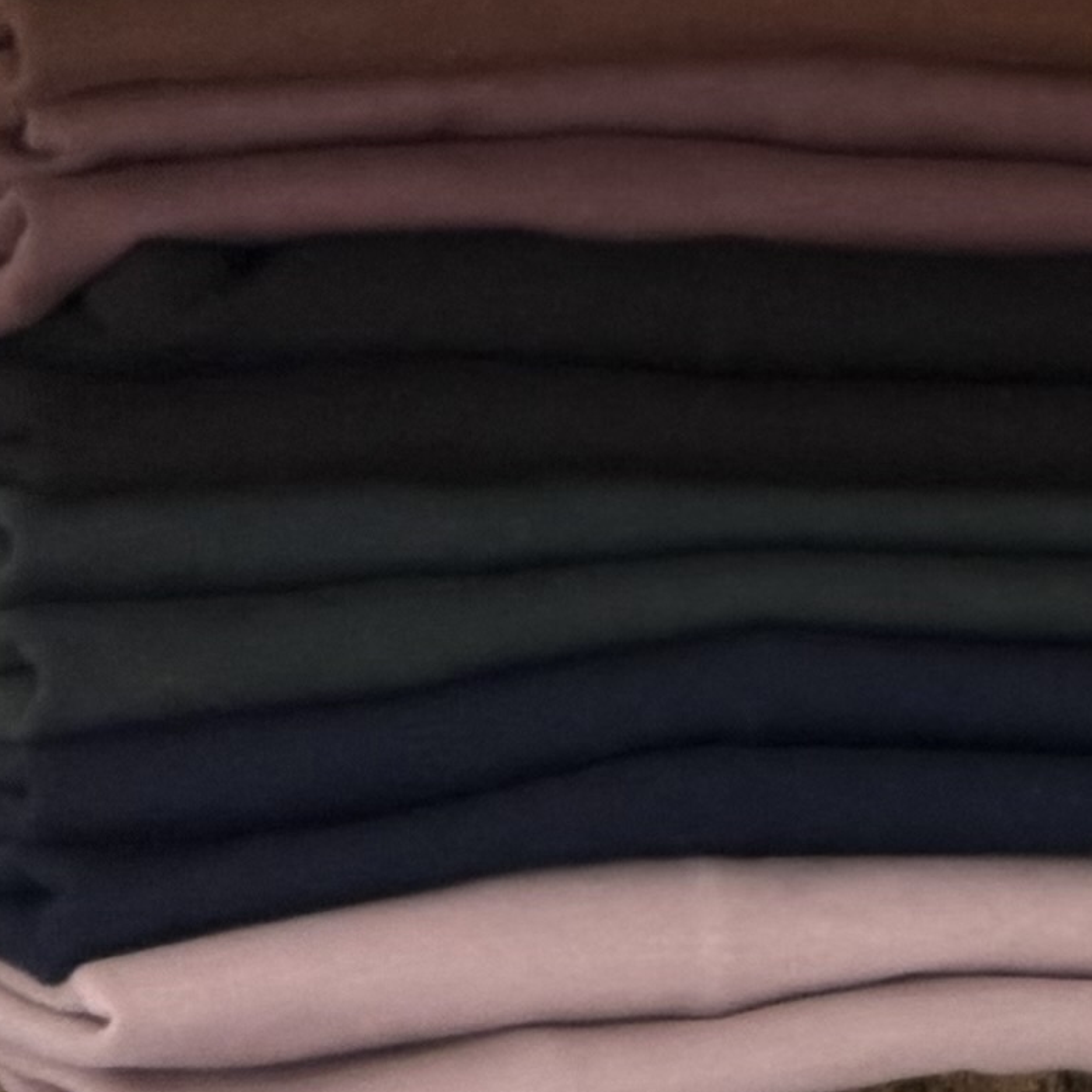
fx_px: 23127
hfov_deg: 2.7
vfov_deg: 2.7
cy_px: -1141
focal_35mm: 648
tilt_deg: -7.4
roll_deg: -0.4
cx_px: 2560
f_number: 2.8
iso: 125
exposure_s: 1/100
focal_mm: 16.89
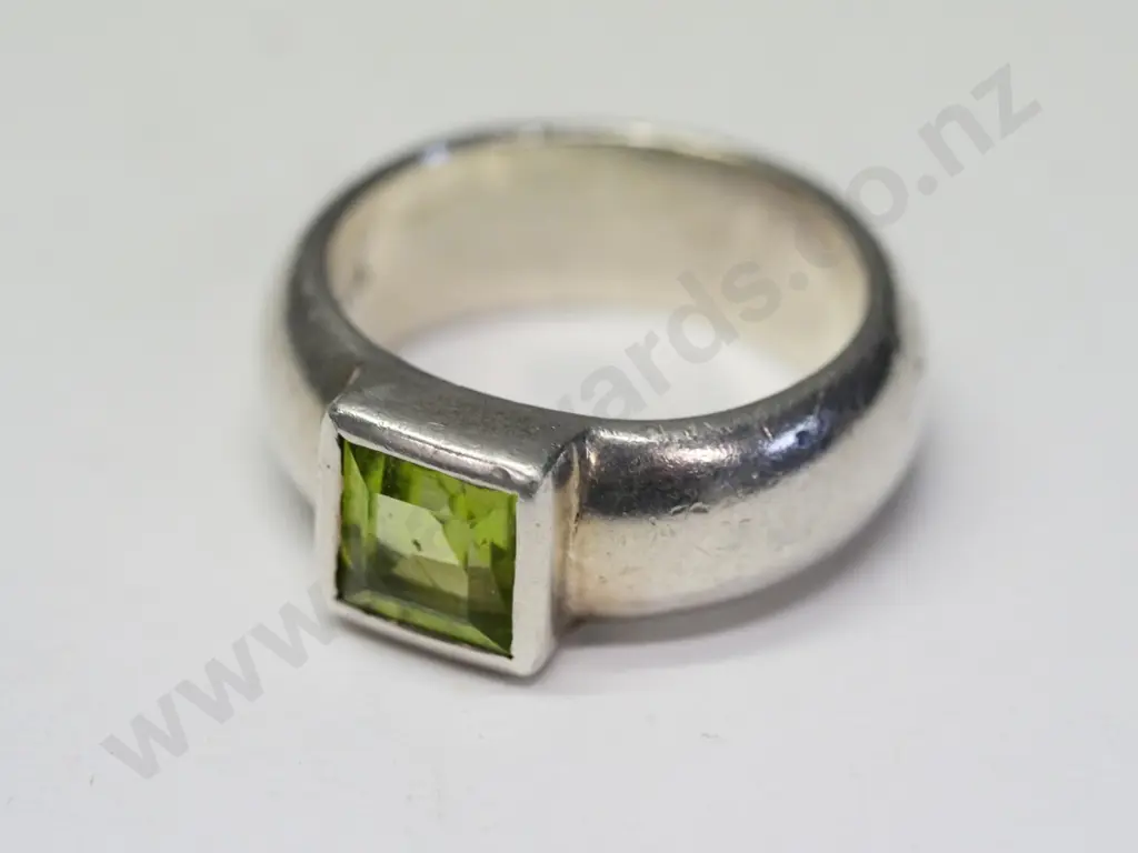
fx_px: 3945
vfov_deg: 12.3
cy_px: 426
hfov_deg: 16.4
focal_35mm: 120
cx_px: 569
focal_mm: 60
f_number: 5
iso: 3200
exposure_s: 1/200
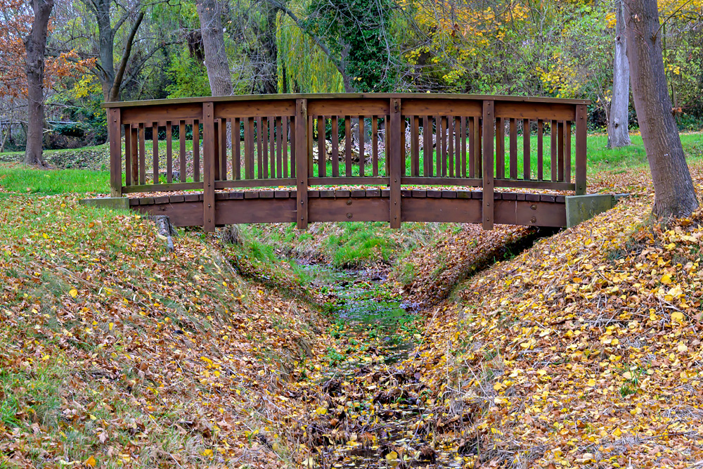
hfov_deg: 24.0
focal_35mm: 85
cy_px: 258
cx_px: 349
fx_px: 1652
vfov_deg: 16.1
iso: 250
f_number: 8
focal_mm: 47
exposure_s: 1/30
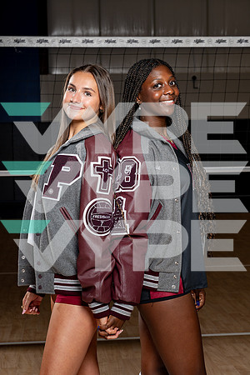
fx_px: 729
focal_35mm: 70
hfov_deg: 19.5
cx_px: 125
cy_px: 188
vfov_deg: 28.8
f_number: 8
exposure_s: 1/250
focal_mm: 70
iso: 100
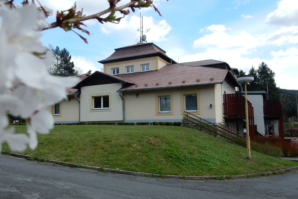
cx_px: 126
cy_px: 101
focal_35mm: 30
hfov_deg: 61.6
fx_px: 248
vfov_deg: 43.6
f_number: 3.7
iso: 125
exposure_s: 1/800
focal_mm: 4.5
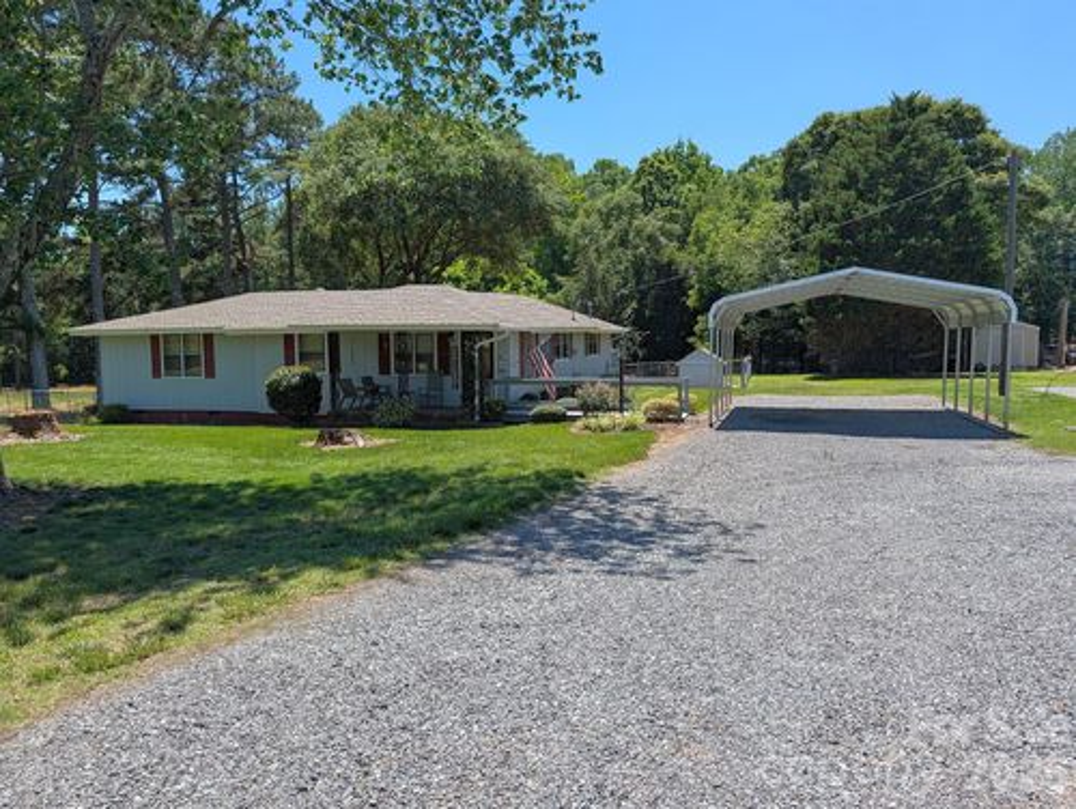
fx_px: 747
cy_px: 404
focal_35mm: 24
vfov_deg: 56.9
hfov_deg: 71.5
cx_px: 538
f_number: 1.68
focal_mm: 6.9
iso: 21
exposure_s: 1/751
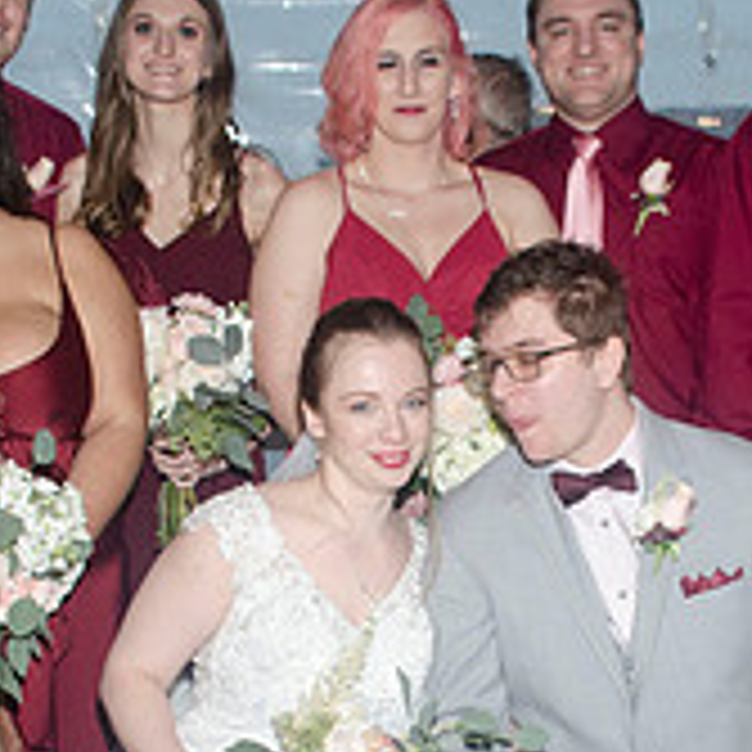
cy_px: 604
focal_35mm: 85
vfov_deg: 20.2
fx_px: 2089
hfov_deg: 20.4
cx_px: 481
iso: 400
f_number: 5.6
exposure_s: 1/60
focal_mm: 18
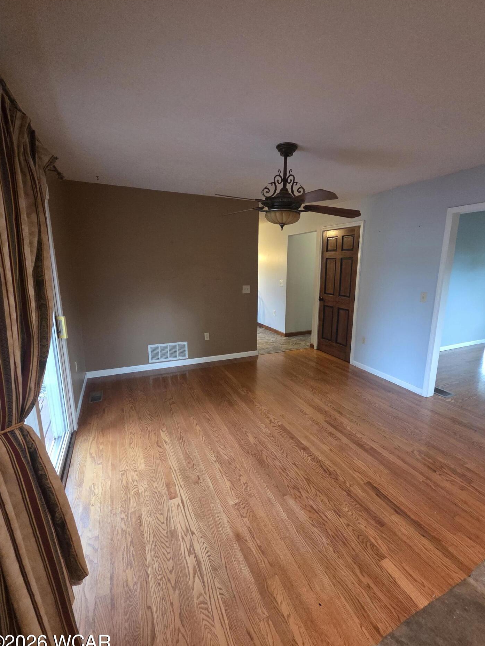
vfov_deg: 102.1
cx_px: 249
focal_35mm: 14
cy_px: 326
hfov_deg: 85.7
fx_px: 262
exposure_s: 1/60
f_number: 2.2
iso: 1000
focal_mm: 2.2
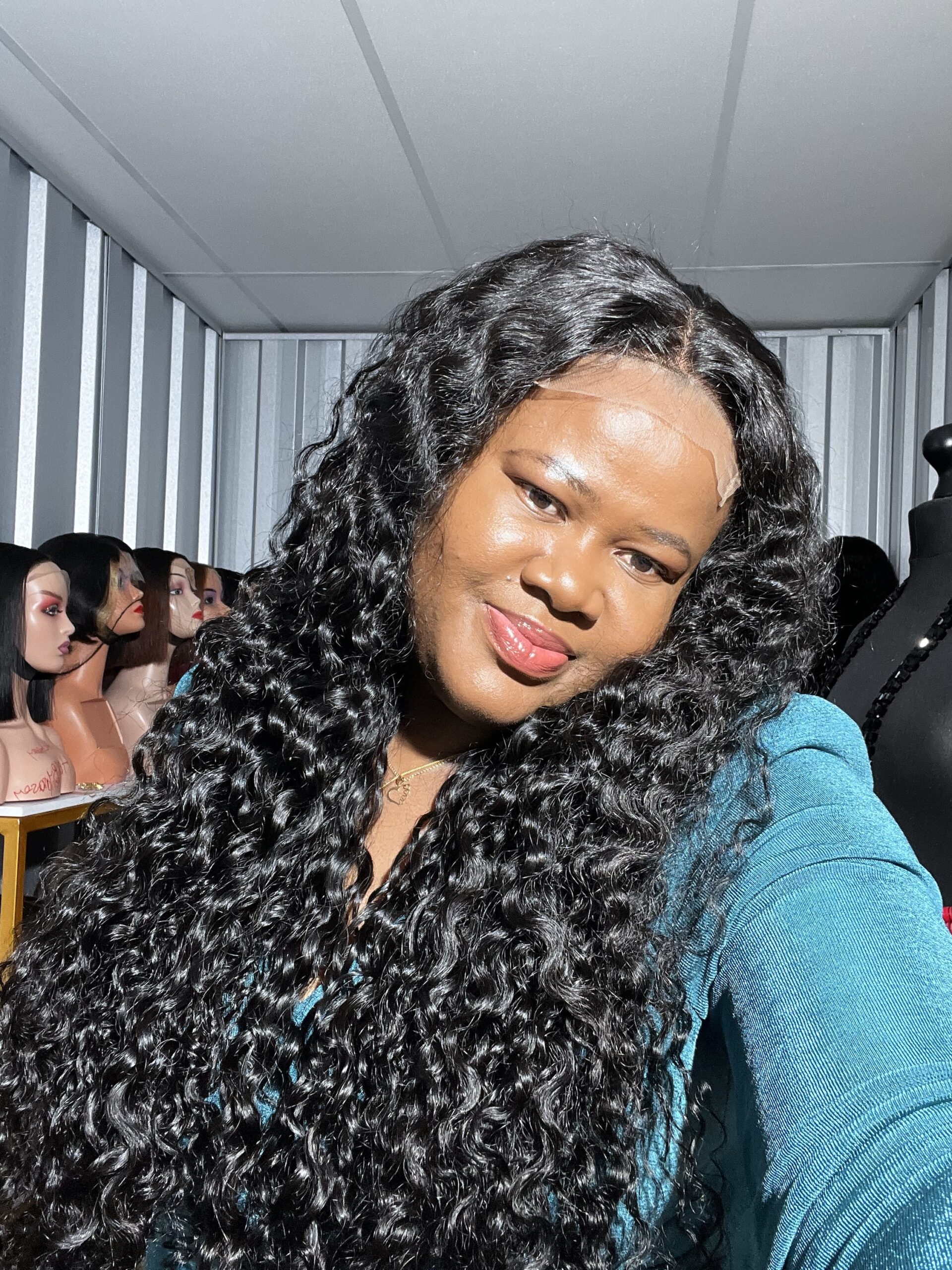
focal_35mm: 30
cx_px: 476
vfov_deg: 60.0
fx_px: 1100
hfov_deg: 46.8
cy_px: 635
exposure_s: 1/100
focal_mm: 2.71
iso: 80
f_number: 2.2
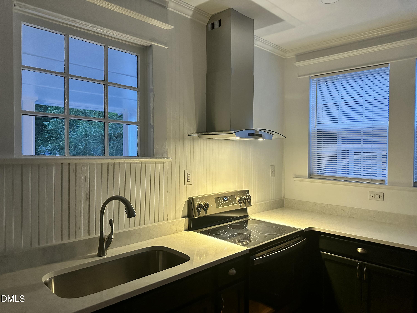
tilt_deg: -1.8
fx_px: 289
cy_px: 156
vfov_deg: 56.8
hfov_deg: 71.6
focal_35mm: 24
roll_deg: -0.7
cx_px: 208
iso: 800
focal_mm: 6.86
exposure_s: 1/60
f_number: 1.78
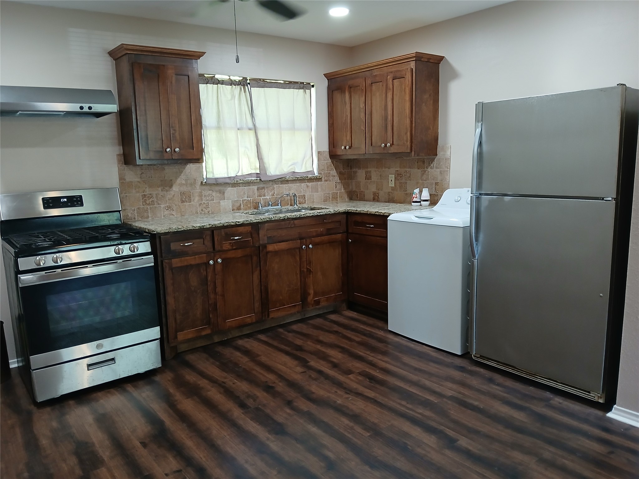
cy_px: 240
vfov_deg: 53.1
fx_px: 480
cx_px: 320
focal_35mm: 26
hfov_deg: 67.3
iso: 200
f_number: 1.8
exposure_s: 1/40
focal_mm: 3.98
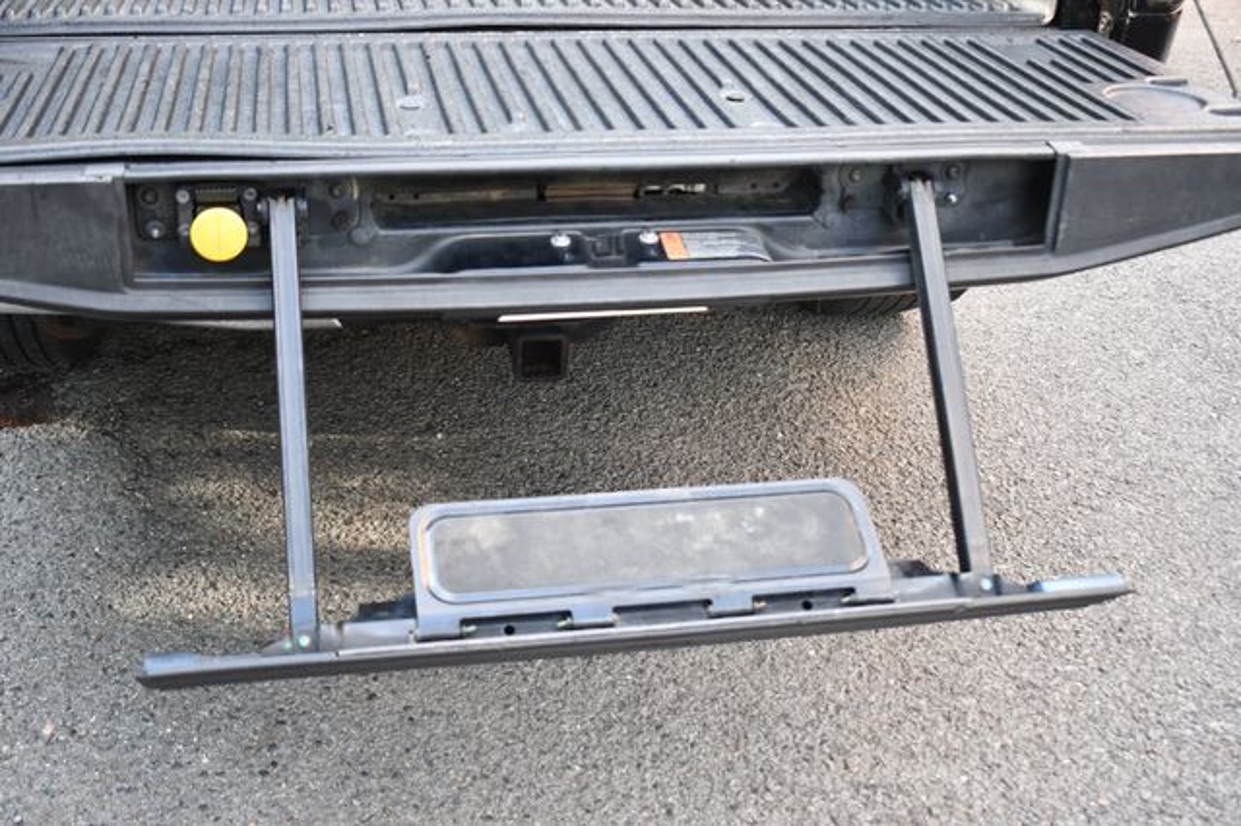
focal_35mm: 43
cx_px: 620
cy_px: 413
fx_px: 1481
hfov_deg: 45.5
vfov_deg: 31.2
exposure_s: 1/200
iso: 800
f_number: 4.2
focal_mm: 29
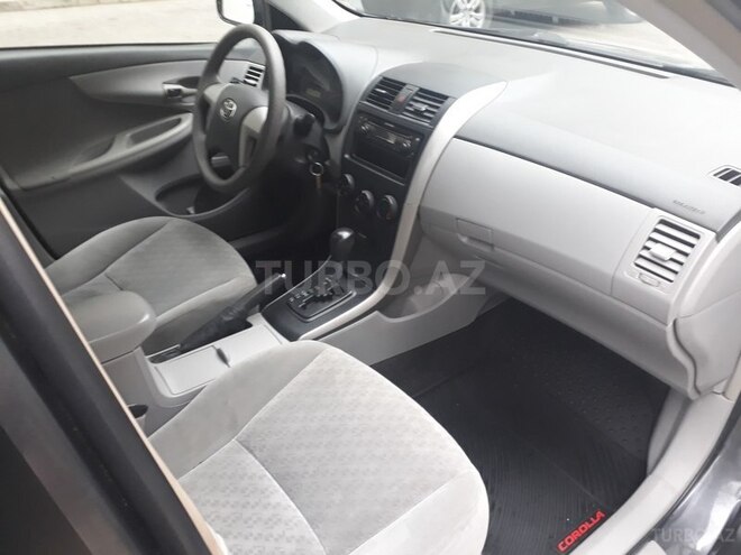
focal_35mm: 27
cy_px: 278
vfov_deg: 51.4
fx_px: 578
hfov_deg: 65.3
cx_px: 370
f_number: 1.9
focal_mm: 3.6
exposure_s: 1/17
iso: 160
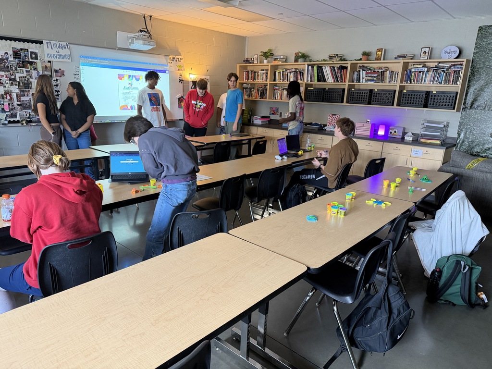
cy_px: 184
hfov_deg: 71.6
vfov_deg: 56.8
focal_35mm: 24
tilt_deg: -13.5
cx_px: 246
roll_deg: -2.1
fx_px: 341
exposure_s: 1/60
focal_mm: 6.76
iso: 500
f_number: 1.78
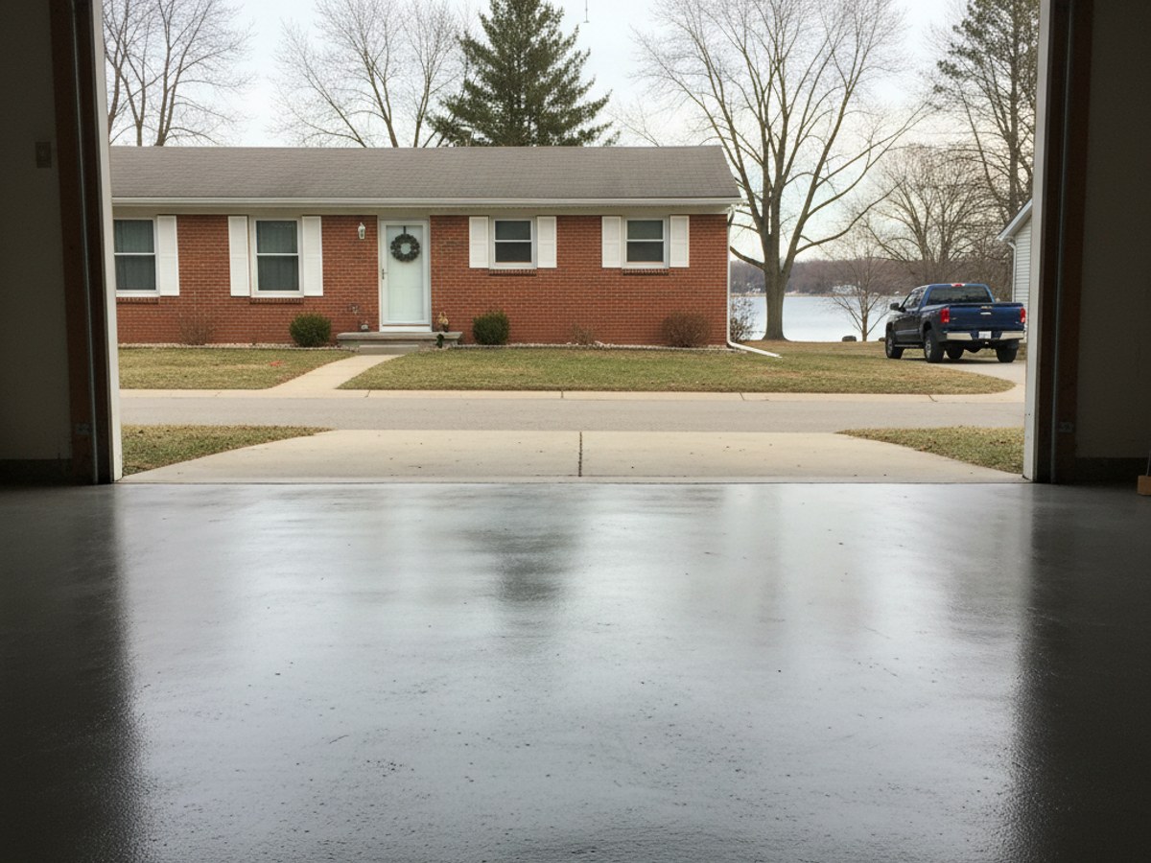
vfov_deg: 58.9
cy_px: 432
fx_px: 765
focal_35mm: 23
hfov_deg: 73.9
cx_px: 576
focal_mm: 6.4
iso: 730
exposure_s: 1/1954
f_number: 1.8
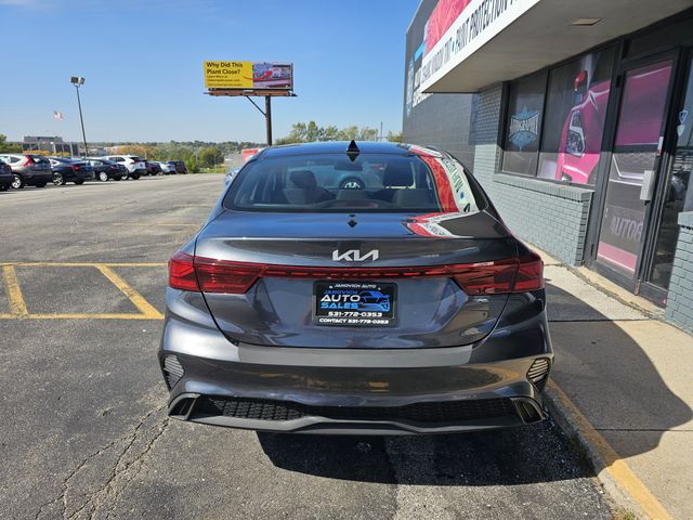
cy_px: 260
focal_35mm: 23
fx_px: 460
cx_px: 346
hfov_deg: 73.9
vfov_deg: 58.9
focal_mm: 6.3
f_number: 1.7
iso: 10
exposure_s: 1/648
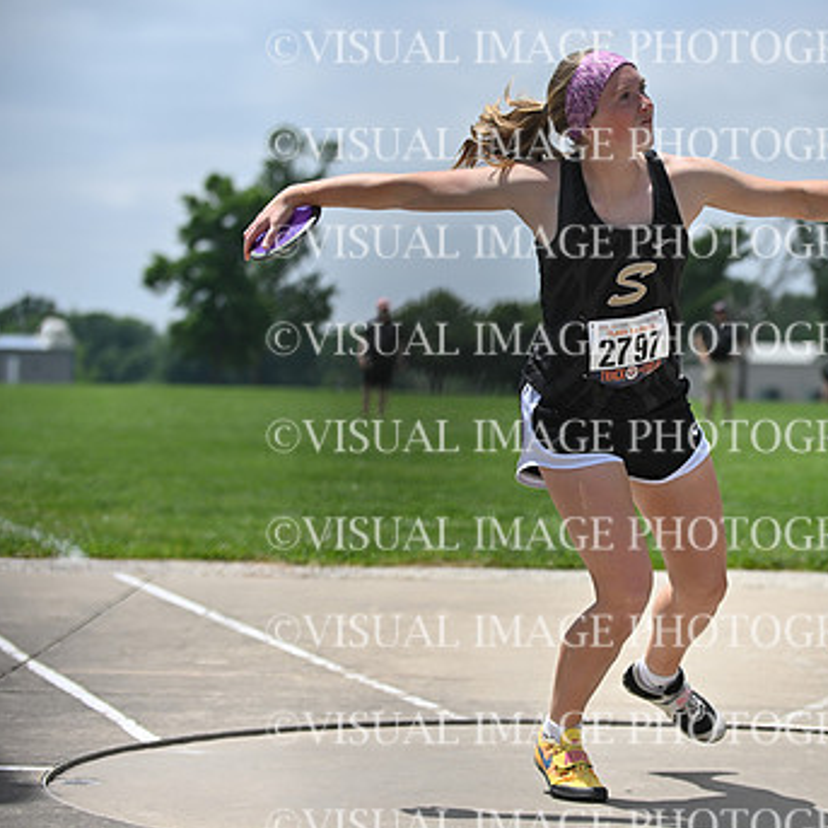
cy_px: 387
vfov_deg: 14.8
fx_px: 3193
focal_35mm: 118
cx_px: 616
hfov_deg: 14.7
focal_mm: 82
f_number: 3.5
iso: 250
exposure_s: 1/5000
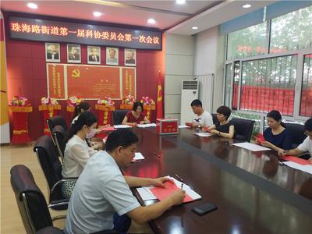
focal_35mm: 32
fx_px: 288
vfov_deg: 44.2
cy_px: 117
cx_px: 156
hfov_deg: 56.8
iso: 293
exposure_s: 1/25
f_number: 2
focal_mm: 4.5
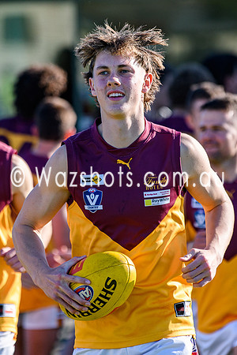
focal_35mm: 427
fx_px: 4217
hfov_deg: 3.2
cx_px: 117
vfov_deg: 4.8
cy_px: 172
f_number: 2.8
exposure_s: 1/2500
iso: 220
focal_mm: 170
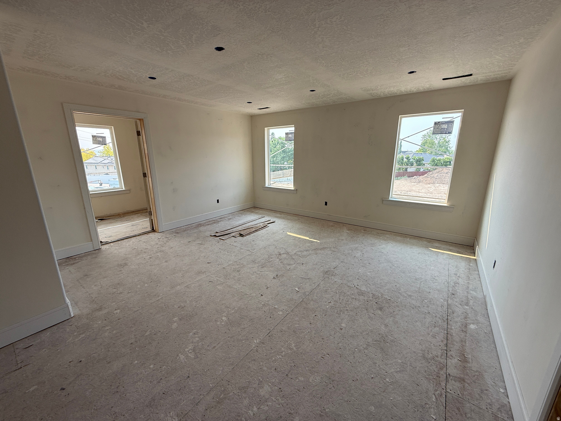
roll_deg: +0.6
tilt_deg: -13.2
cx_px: 280
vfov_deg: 85.7
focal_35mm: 14
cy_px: 210
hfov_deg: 102.1
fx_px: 227
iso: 64
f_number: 2.2
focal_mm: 2.22
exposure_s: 1/208
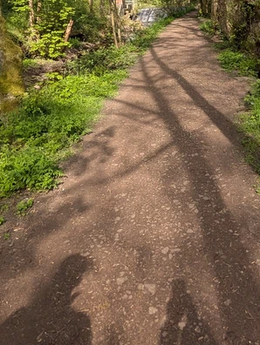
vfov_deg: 49.4
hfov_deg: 45.2
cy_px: 13
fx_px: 310
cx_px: 162
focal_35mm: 31
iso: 51
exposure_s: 1/1009
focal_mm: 2.02
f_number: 1.7
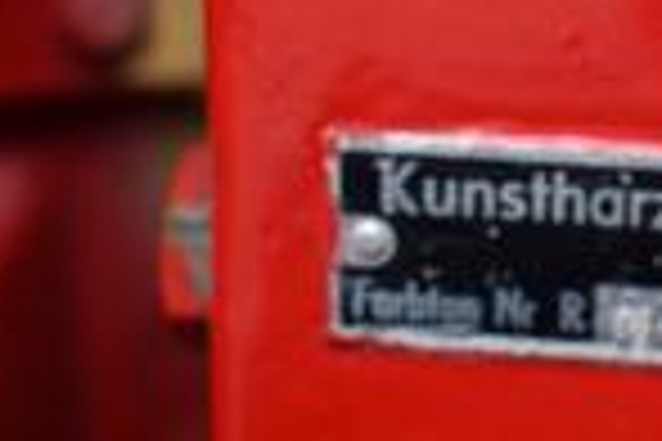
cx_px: 874
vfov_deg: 8.8
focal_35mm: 156
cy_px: 144
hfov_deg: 12.7
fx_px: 2868
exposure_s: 1/250
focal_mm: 34
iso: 360
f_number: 5.6
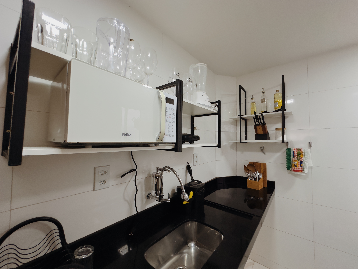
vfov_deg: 85.7
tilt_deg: +3.6
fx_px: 145
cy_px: 134
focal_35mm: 14
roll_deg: +0.3
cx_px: 179
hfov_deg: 102.1
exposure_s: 1/120
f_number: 2.2
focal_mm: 2.22
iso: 200
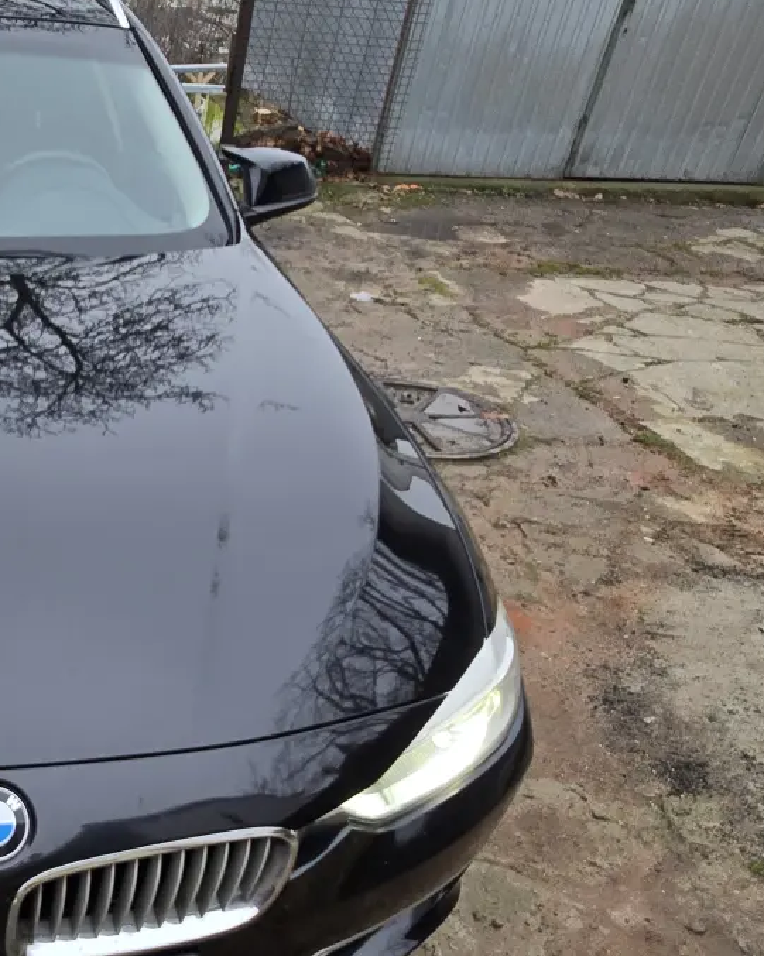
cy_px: 580
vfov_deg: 55.2
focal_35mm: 32
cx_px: -6
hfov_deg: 40.0
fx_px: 905
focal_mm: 2.2
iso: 64
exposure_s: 1/84.4
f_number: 2.2
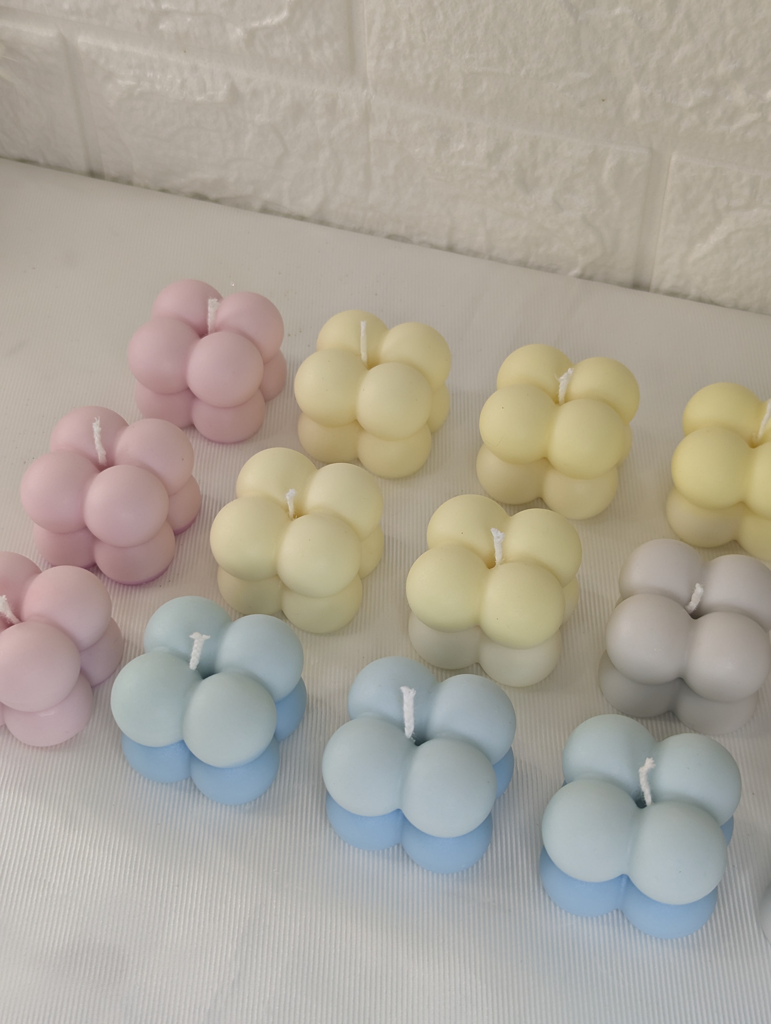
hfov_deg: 30.3
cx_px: 386
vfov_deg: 39.6
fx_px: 1422
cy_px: 512
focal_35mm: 48
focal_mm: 6.81
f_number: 1.85
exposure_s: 1/52.5
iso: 56
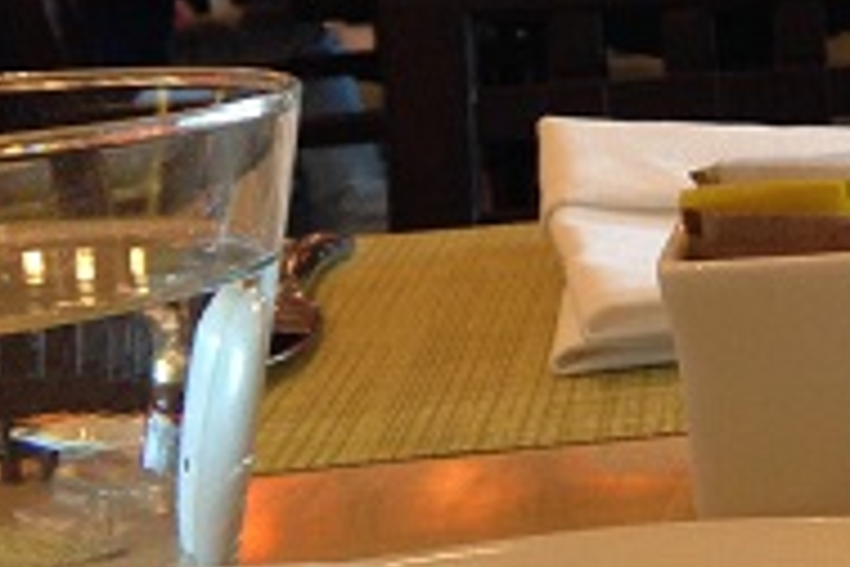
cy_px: 0
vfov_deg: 11.7
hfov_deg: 16.2
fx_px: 2739
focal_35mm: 116
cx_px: 1273
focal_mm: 4.13
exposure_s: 1/20
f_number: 2.4
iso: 200
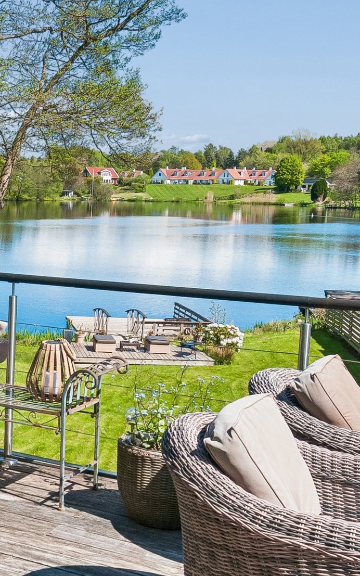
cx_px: -138
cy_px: 392
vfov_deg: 34.7
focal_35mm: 58
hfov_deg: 20.1
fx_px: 910
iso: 200
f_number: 10
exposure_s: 1/400
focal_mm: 14
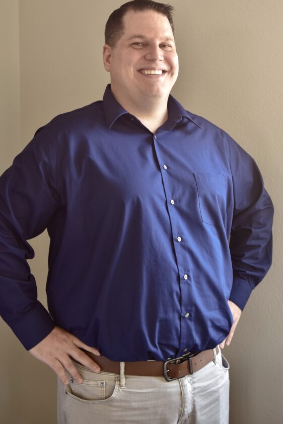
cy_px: 172
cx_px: 144
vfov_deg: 38.7
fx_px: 601
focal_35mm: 51
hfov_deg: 26.5
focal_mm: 28
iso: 400
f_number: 2.8
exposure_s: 1/30
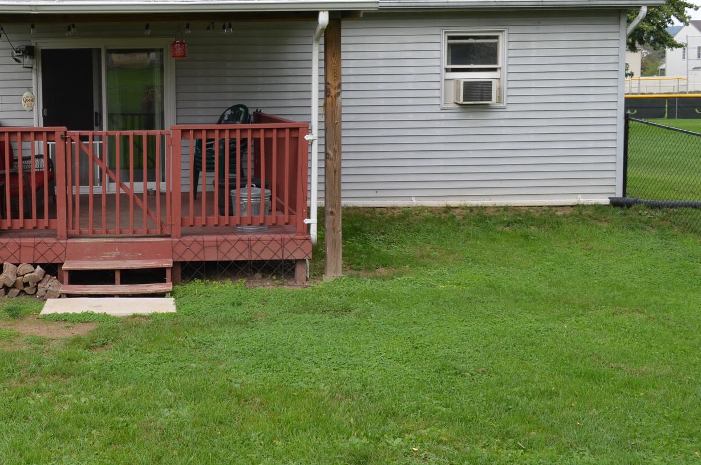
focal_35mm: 45
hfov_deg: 41.9
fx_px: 874
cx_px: 147
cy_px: 149
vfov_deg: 29.5
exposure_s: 1/200
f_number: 7.1
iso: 200
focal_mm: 18
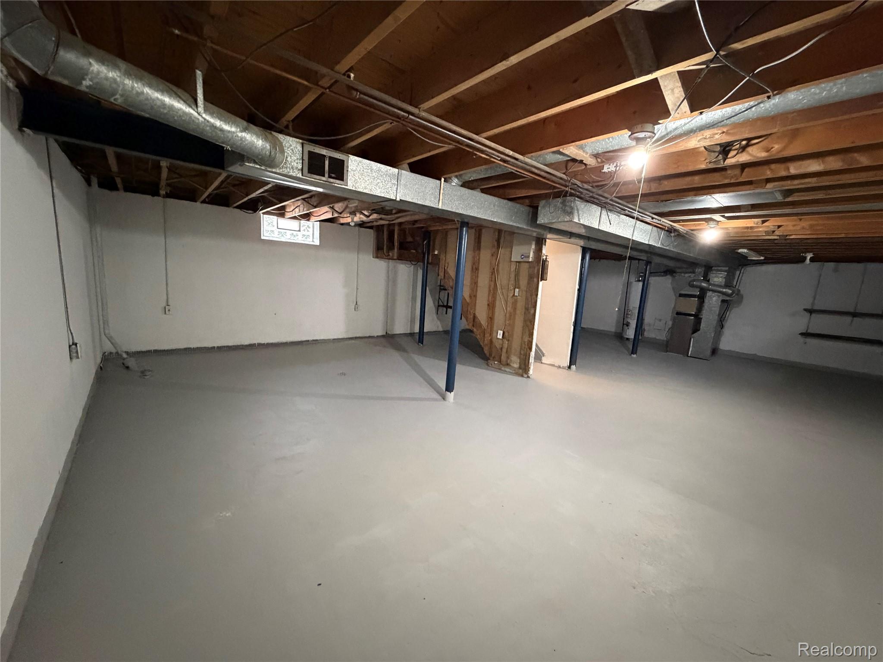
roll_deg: -3.7
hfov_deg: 102.1
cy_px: 331
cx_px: 442
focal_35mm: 14
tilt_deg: -9.2
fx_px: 357
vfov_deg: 85.7
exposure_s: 1/40
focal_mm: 2.22
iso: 1000
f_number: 2.2
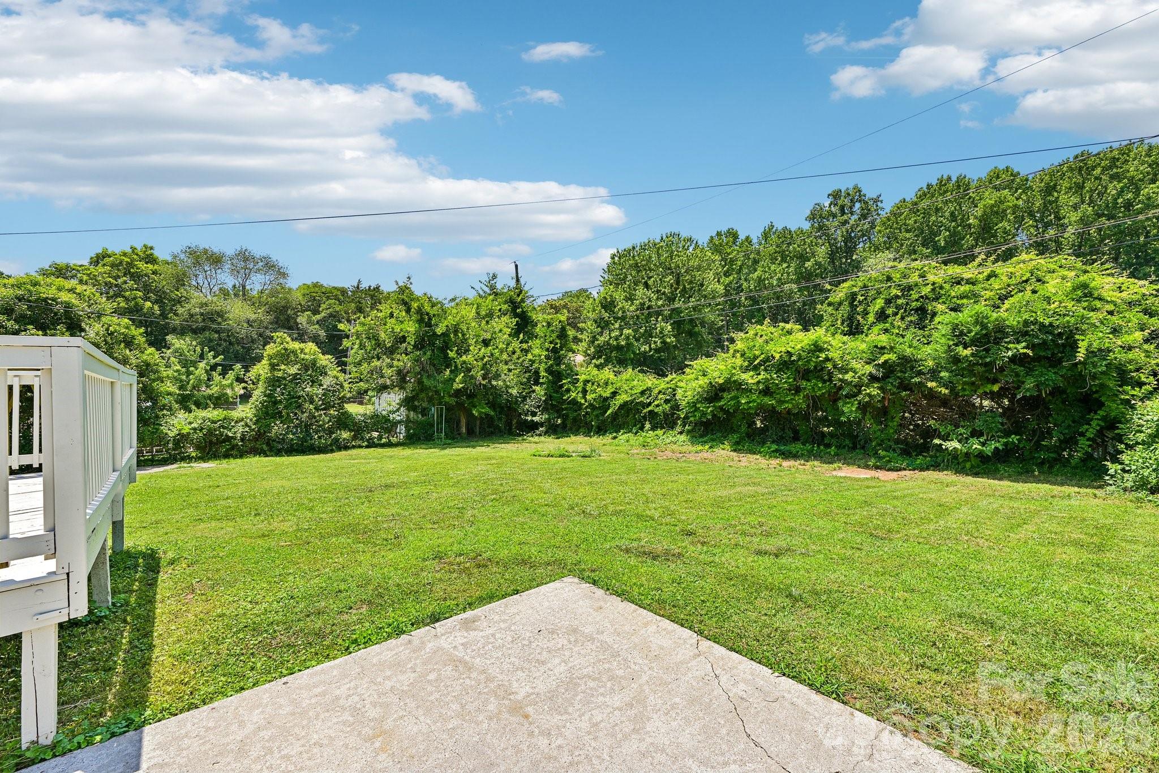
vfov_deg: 81.2
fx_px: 451
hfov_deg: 104.3
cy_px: 386
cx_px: 580
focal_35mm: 14
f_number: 8
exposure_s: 1/250
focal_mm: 14
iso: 100
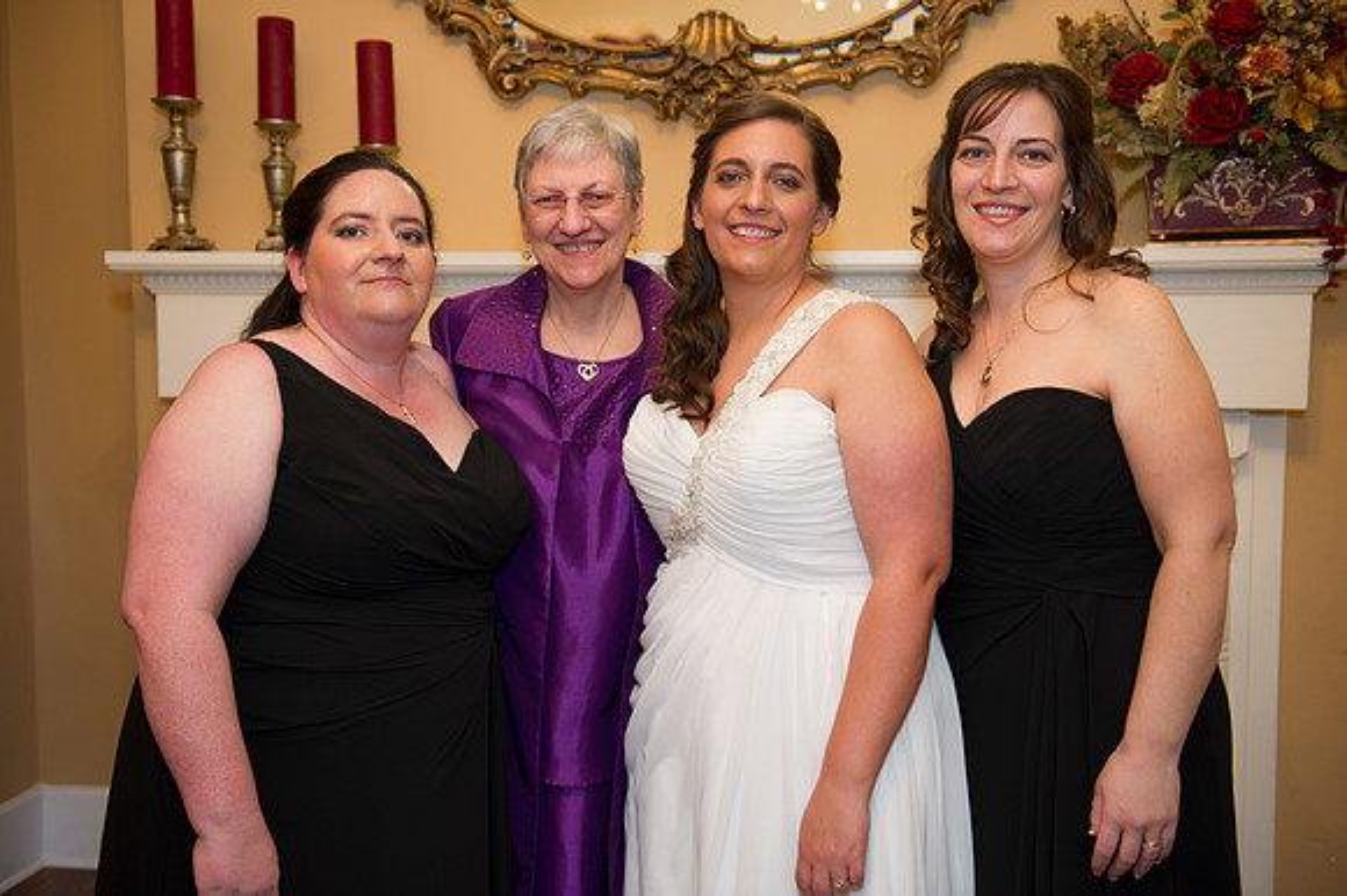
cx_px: 674
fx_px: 1421
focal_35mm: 38
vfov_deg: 35.0
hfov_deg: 50.7
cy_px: 448
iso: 800
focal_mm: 38
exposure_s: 1/50
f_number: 3.2
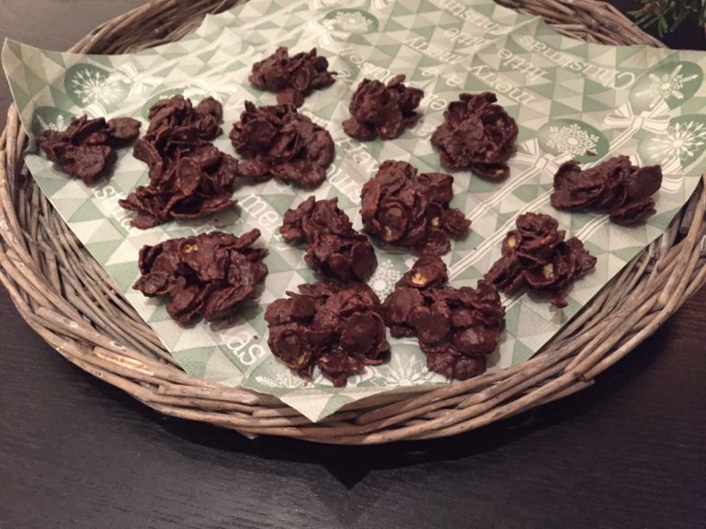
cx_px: 353
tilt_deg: -49.1
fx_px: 591
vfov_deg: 48.2
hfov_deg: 61.7
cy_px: 264
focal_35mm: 29
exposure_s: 1/17
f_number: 2.2
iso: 1250
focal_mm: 4.15
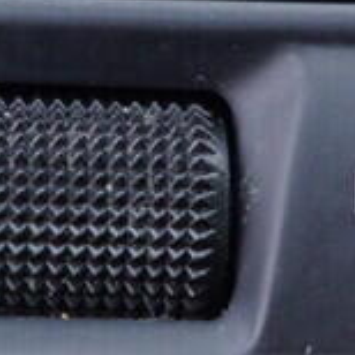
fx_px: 3318
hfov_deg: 6.1
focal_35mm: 286
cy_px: 118
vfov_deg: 6.1
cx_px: 173
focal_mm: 24
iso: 160
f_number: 2.8
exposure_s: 1/40
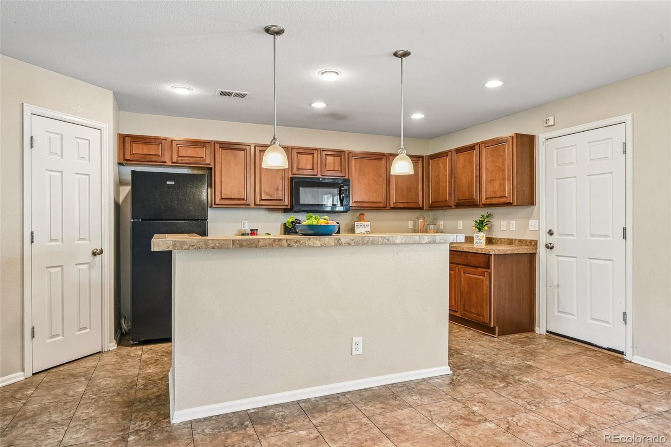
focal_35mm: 21
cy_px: 224
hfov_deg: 81.2
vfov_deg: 59.5
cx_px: 336
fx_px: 391
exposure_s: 1/10
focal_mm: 21
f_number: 10
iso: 400
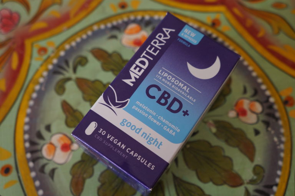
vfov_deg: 33.0
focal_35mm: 40
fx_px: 332
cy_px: 98
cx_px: 148
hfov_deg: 48.0
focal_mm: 27
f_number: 4
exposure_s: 1/160
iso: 320
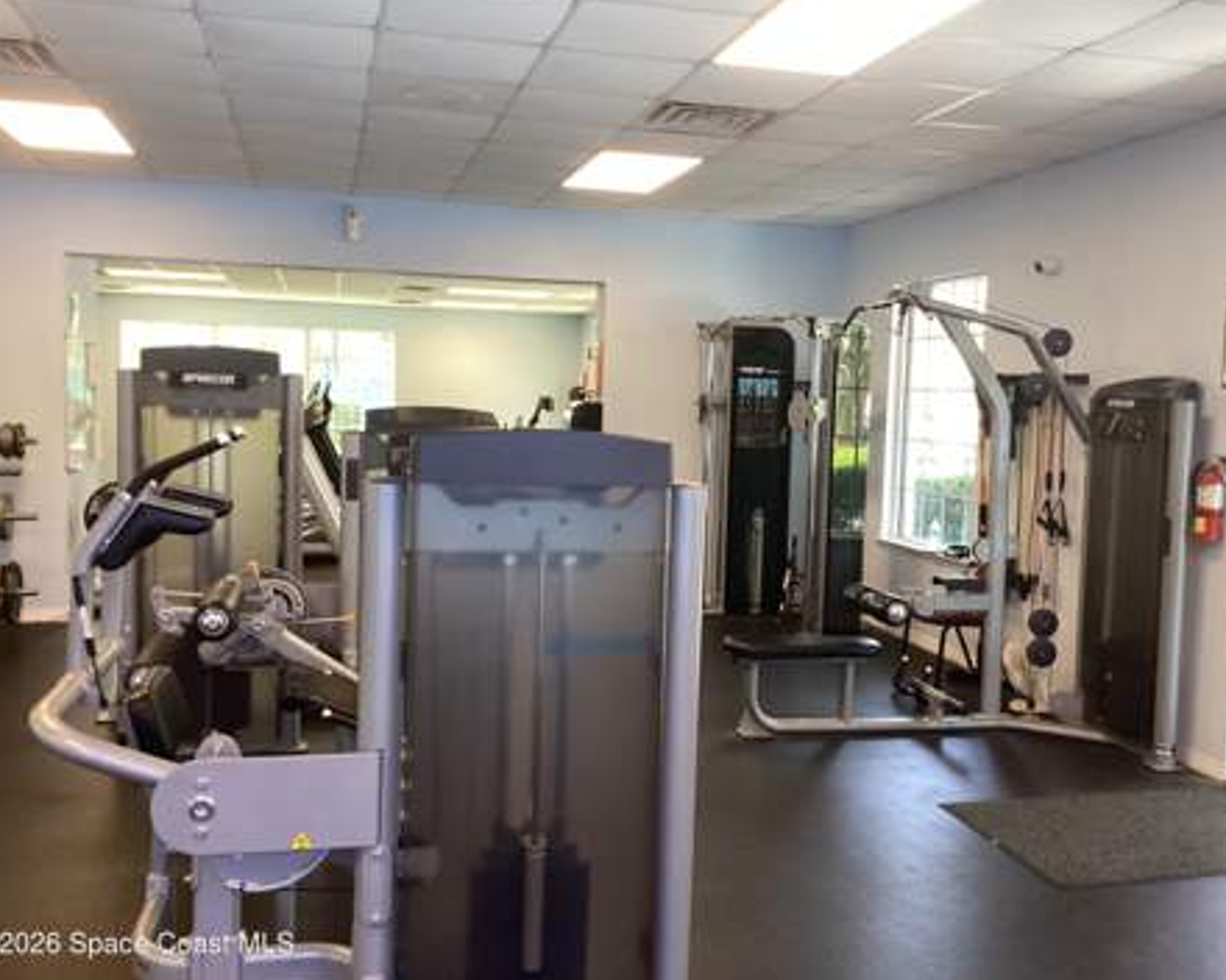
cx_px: 644
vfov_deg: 44.5
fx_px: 1197
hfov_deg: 54.2
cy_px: 486
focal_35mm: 33
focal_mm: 3.3
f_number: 2.4
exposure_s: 1/60
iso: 125
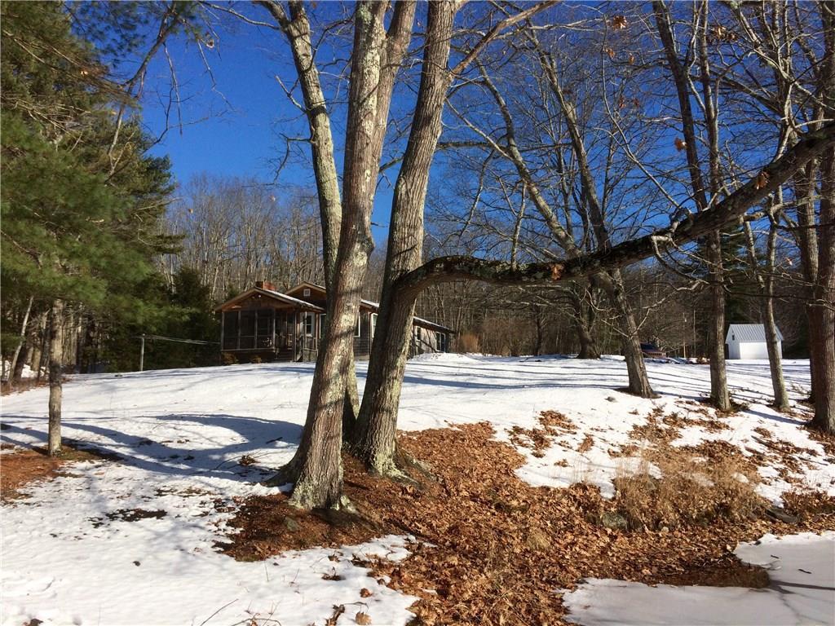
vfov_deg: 48.2
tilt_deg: +6.8
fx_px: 700
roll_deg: +1.8
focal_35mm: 29
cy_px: 313
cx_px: 418
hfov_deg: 61.7
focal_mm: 4.15
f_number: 2.2
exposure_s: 1/3165
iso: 32
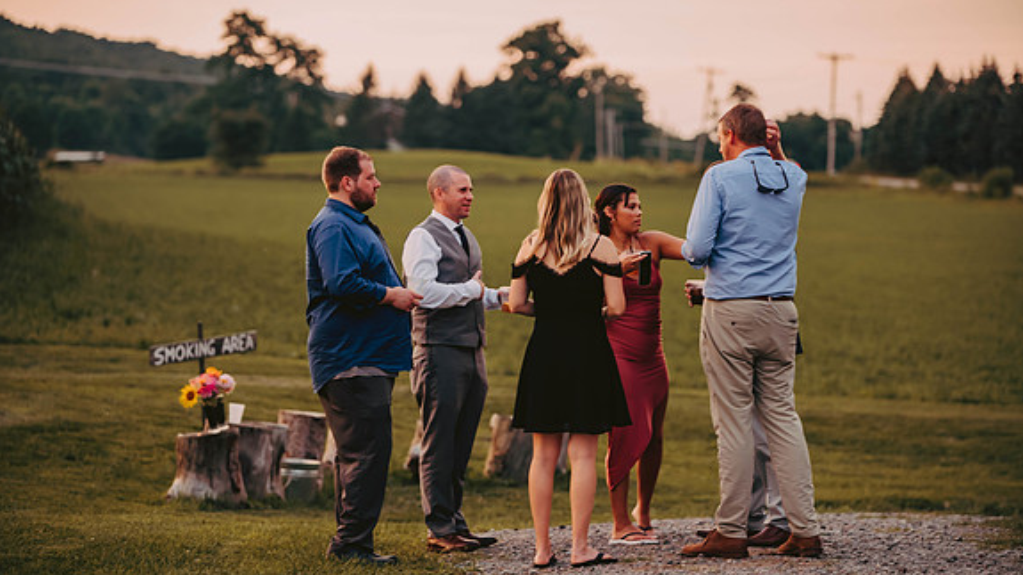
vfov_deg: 9.4
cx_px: 512
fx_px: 3498
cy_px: 296
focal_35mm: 129
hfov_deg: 16.6
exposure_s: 1/100
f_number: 2.8
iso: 640
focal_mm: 122
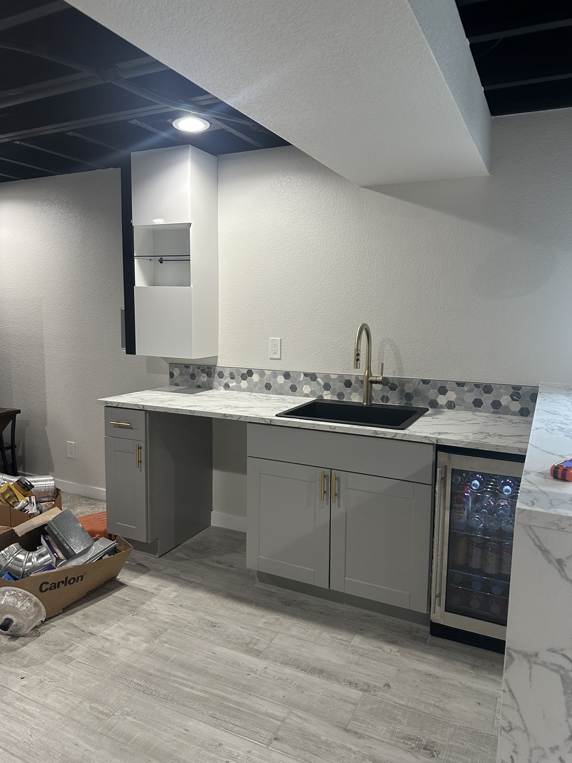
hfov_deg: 56.8
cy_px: 382
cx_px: 286
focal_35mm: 24
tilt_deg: -6.0
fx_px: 529
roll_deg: -0.7
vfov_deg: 71.6
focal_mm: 6.86
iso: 250
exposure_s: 1/81
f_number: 1.78
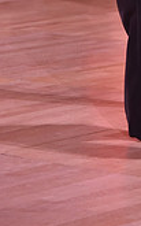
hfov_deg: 4.3
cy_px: -151
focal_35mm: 305
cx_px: 231
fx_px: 1877
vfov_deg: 6.8
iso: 1250
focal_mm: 85
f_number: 4.5
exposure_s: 1/250
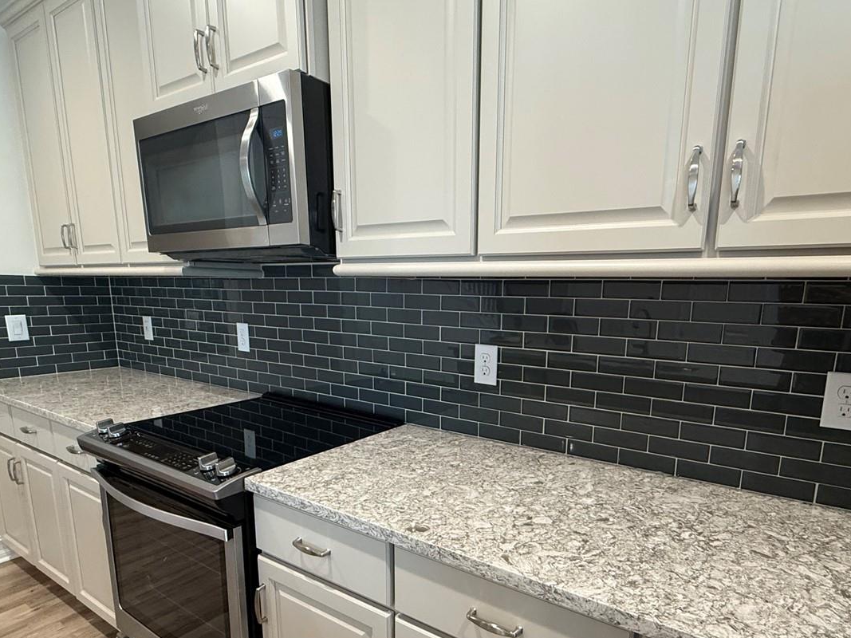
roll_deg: -1.0
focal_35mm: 21
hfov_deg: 78.8
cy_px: 388
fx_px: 516
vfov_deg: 62.8
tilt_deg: -10.4
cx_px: 467
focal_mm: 2.22
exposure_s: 1/60
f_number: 2.2
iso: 400
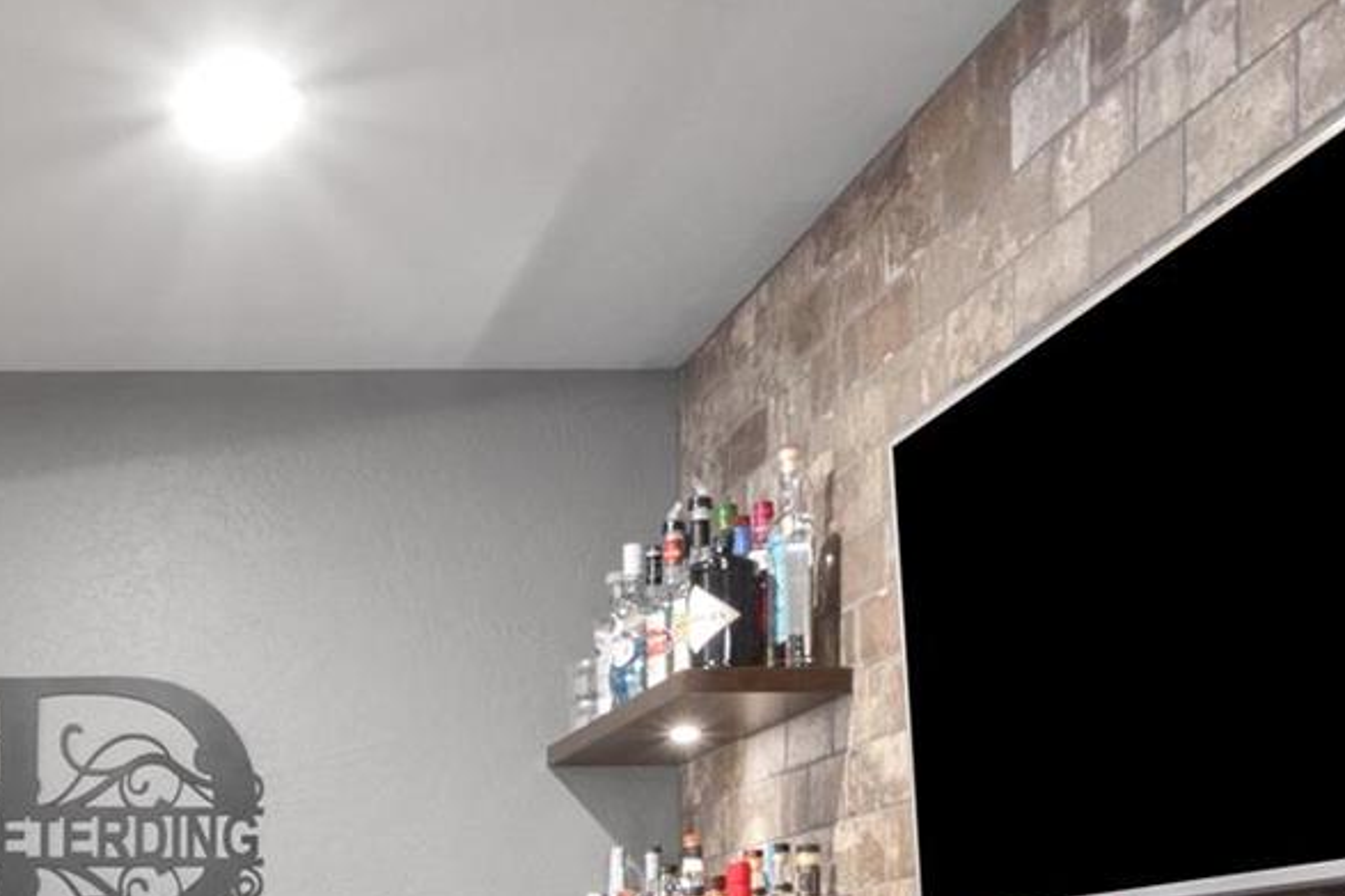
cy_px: 1196
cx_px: -32
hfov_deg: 30.8
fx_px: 2241
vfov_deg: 20.5
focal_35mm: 60
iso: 400
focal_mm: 11
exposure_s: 3.2
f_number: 10
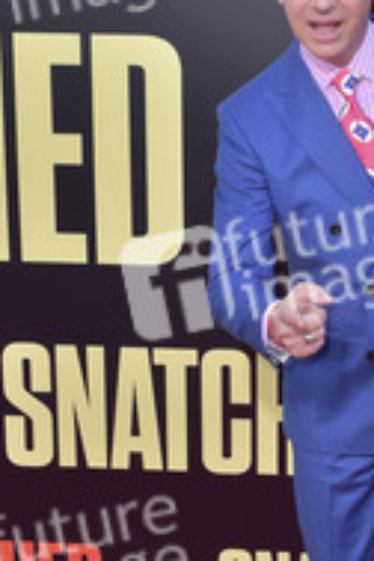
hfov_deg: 14.5
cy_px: 419
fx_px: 1449
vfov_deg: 21.7
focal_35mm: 93
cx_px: 361
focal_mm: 44
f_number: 6.3
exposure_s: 1/320
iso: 500
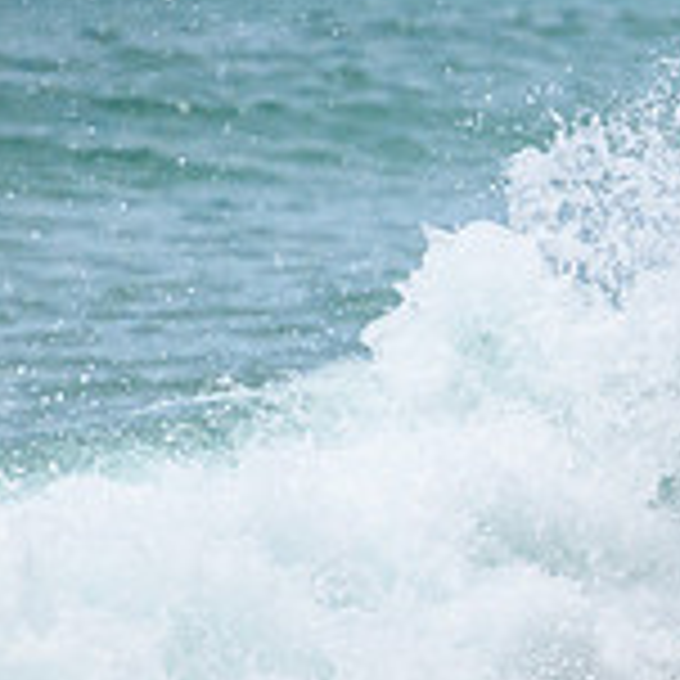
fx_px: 58073
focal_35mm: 2613
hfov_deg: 0.7
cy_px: 475
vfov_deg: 0.7
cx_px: 1220
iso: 800
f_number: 11
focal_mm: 800
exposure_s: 1/2000
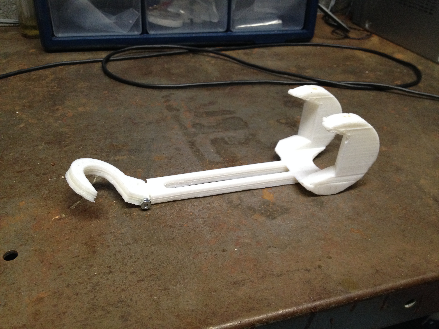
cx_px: 220
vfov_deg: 40.7
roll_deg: -2.4
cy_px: 164
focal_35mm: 35
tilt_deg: -32.6
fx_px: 444
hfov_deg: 52.6
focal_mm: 4.28
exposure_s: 1/20
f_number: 2.4
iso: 250
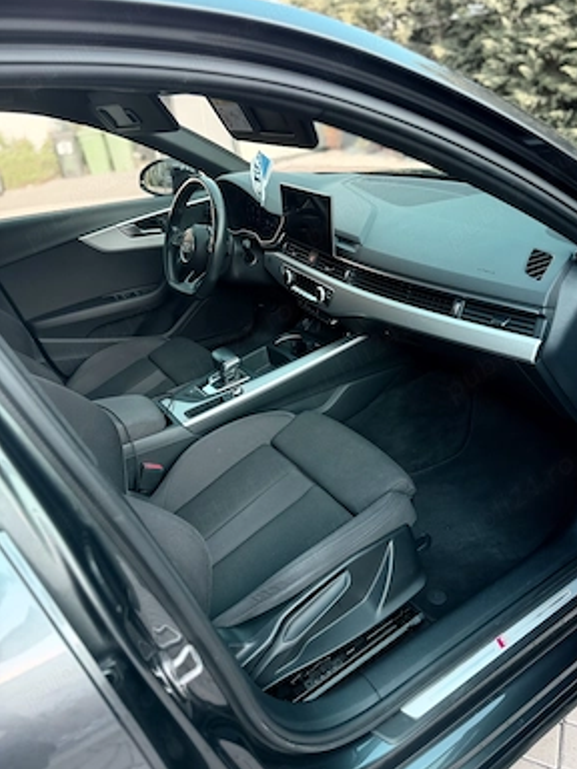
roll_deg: +5.6
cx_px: 299
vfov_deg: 69.4
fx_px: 556
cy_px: 384
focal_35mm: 25
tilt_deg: -27.2
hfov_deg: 54.9
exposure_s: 1/224
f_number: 1.78
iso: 160
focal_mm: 6.76
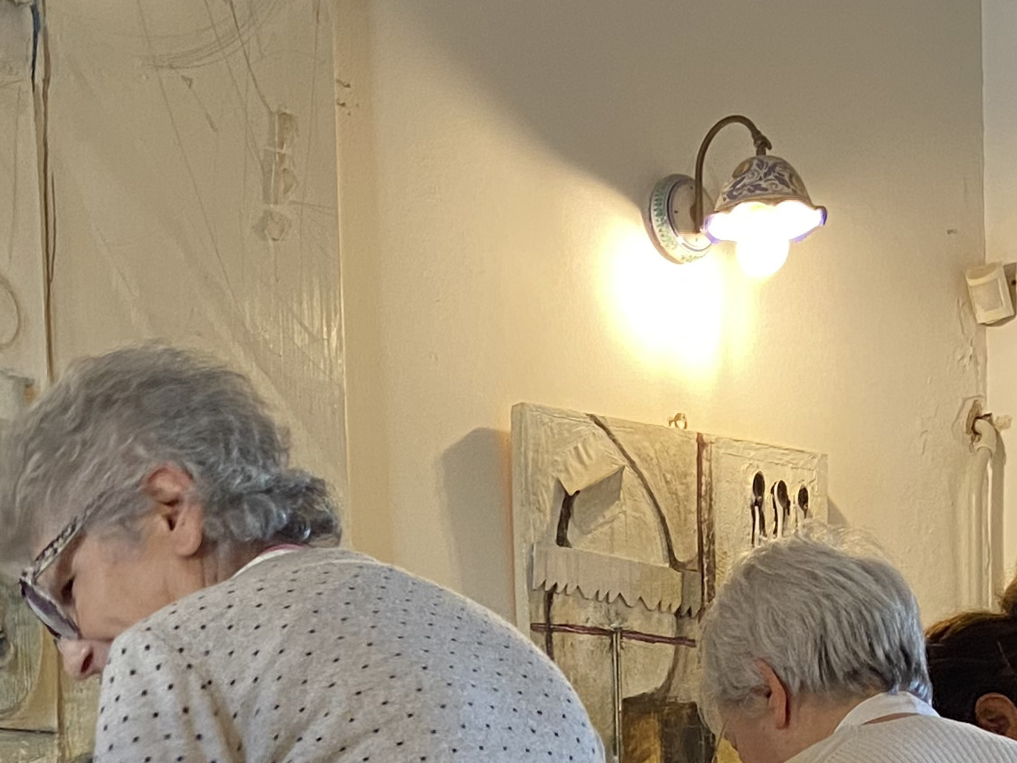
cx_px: 316
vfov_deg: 15.0
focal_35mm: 92
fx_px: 2704
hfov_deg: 21.2
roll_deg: +0.4
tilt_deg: +2.8
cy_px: 1129
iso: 160
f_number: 1.8
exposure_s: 1/50
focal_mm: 4.25
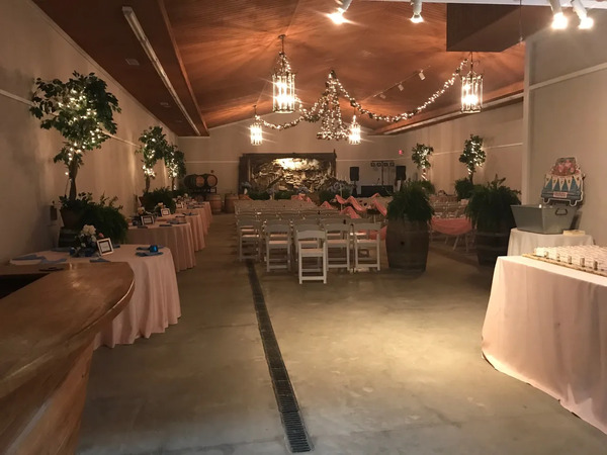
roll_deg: +1.9
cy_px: 228
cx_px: 304
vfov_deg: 49.7
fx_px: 491
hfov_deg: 63.4
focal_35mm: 28
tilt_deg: -4.8
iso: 100
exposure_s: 1/6
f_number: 1.8
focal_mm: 3.99
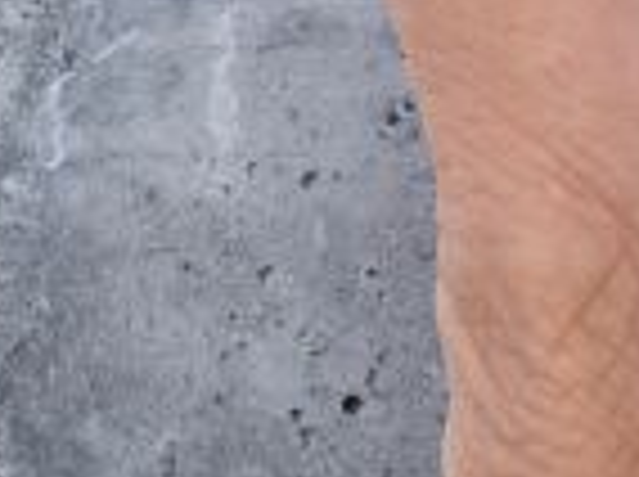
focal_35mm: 576
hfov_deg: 3.4
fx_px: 10615
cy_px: -898
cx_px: 1102
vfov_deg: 2.5
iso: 100
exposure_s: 1/60
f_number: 13
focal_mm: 85
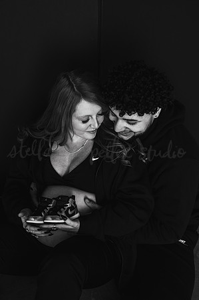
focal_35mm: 50
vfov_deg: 39.6
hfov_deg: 26.9
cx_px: 100
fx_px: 416
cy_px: 150
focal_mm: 50
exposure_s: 1/160
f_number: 2.8
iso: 200
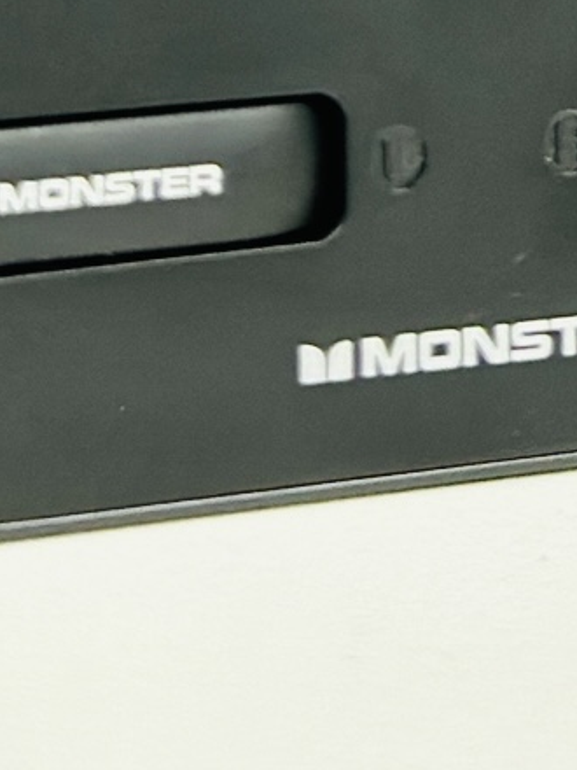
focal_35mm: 220
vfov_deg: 8.4
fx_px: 4889
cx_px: 532
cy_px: -980
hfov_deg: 6.7
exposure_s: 1/51
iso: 250
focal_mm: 6.86
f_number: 1.78
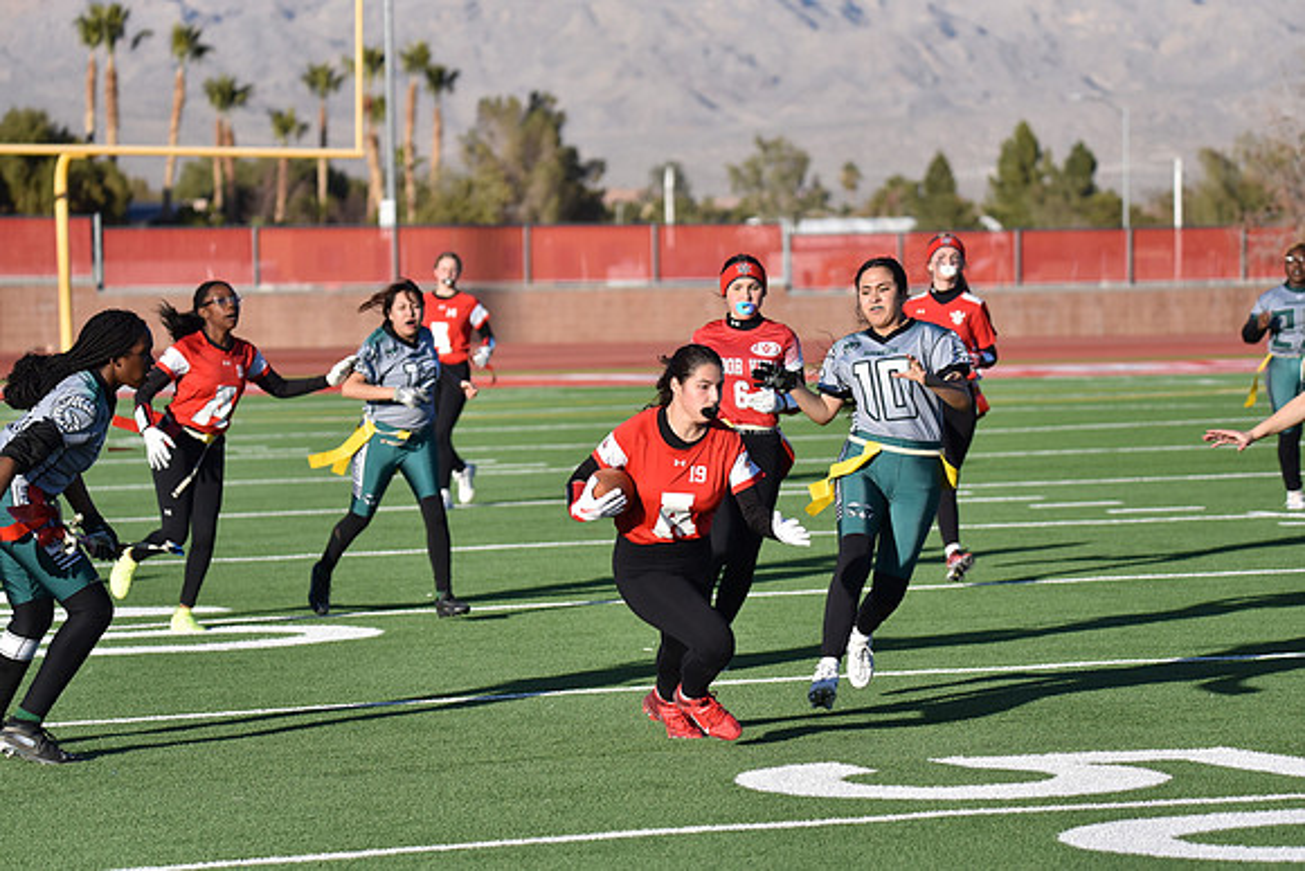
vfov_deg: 9.2
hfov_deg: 13.7
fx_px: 5439
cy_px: 436
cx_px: 652
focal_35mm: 150
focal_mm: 150
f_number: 5
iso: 640
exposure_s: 1/4000
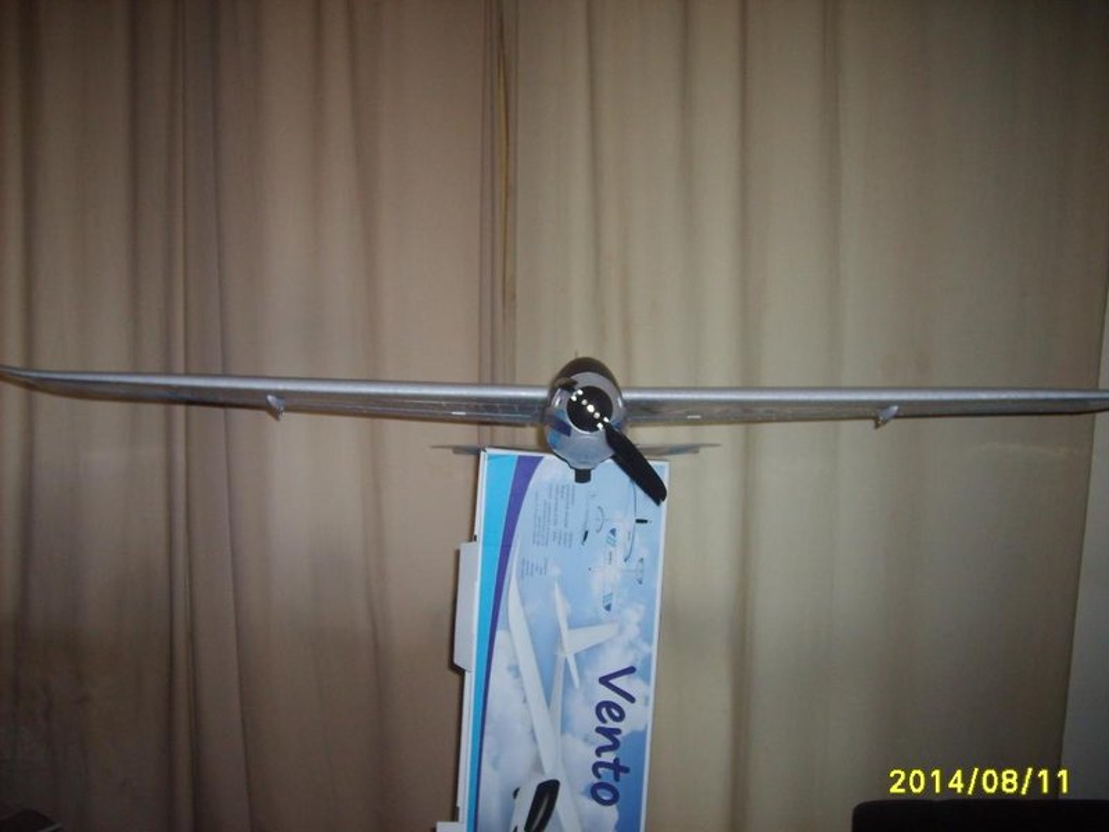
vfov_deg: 40.7
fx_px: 1121
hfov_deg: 52.6
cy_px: 416
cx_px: 554
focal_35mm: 35
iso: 100
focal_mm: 5.8
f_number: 2.8
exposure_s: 1/45
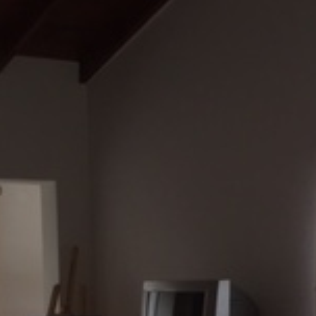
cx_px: 160
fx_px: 1115
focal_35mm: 108
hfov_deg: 16.1
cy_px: 430
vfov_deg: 15.2
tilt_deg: -7.8
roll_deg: +0.3
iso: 32
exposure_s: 1/33
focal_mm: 4.15
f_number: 2.2
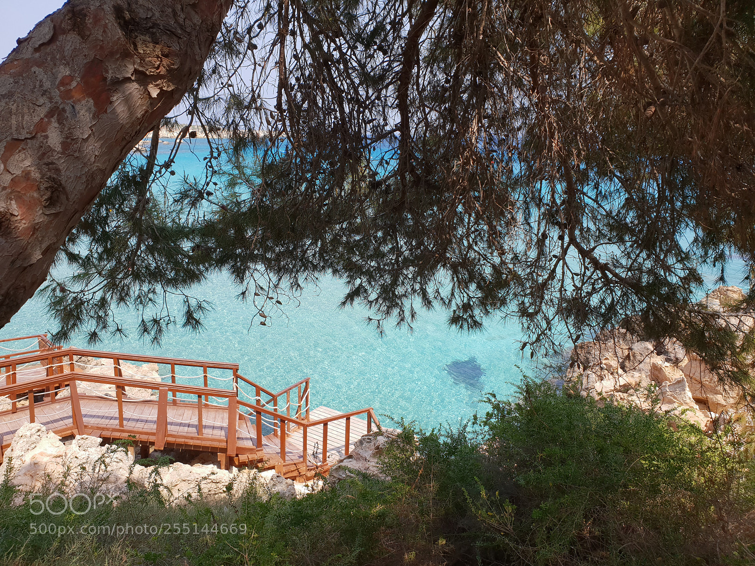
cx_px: 378
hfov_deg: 67.3
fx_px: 567
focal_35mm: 26
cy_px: 283
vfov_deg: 53.1
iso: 50
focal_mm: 4.3
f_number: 2.4
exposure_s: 1/686
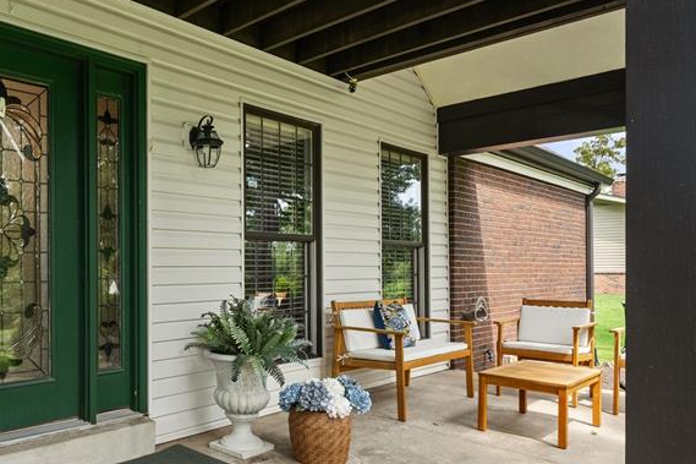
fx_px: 522
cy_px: 274
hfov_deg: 63.2
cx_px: 169
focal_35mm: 27
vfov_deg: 47.7
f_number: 5.6
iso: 800
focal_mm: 15
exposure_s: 1/160
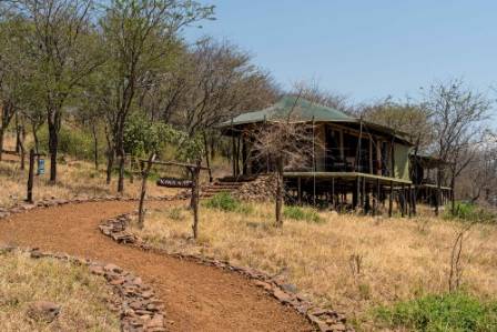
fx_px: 690
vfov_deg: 27.0
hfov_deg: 39.6
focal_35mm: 50
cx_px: 248
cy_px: 166
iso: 100
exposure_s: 1/200
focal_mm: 50
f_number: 7.1
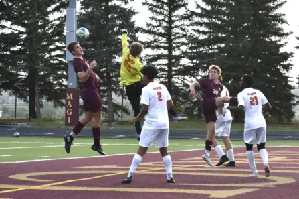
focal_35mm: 105
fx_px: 872
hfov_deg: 19.5
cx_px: 150
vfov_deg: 13.0
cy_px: 100
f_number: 4.5
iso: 560
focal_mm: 70
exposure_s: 1/1000
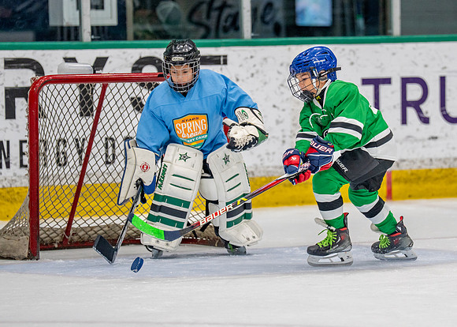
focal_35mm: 338
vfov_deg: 4.3
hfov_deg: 6.0
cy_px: 174
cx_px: 310
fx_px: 4384
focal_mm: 200
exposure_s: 1/1600
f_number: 2.8
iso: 1000
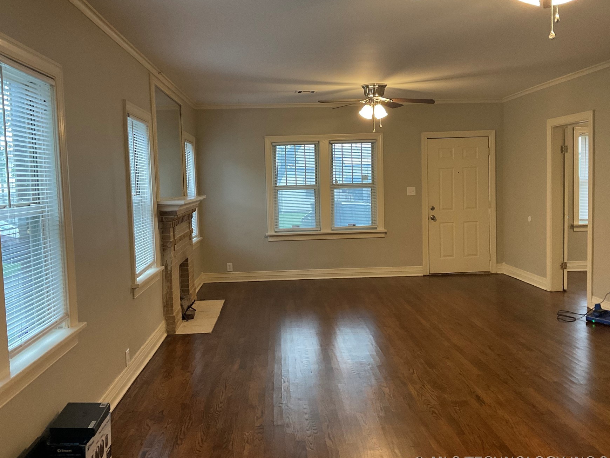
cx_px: 303
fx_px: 564
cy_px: 221
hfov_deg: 56.8
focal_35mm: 32
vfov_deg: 44.2
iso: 100
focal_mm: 3
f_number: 1.8
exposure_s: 1/60
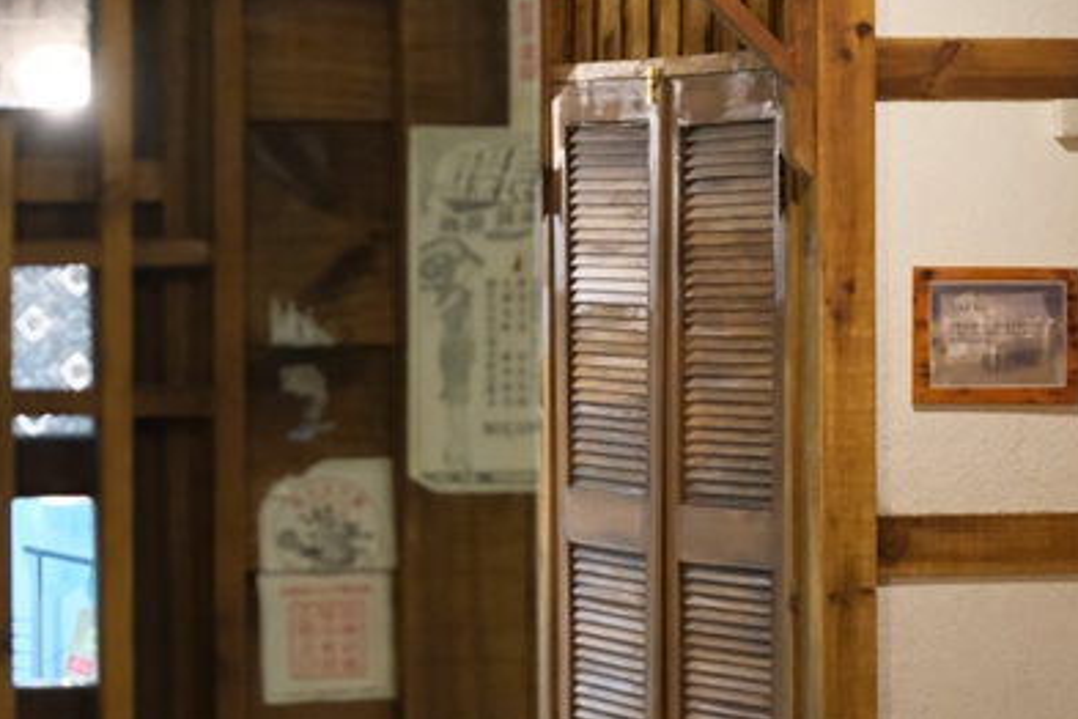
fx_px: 6318
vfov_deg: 6.5
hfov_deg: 9.7
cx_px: 354
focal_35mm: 211
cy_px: 287
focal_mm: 55
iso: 3200
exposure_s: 1/50
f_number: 2.8
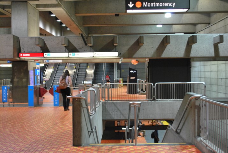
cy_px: 76
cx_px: 114
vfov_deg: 28.2
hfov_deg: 41.0
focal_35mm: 48
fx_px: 305
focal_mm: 32
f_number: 5
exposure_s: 1/20
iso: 400
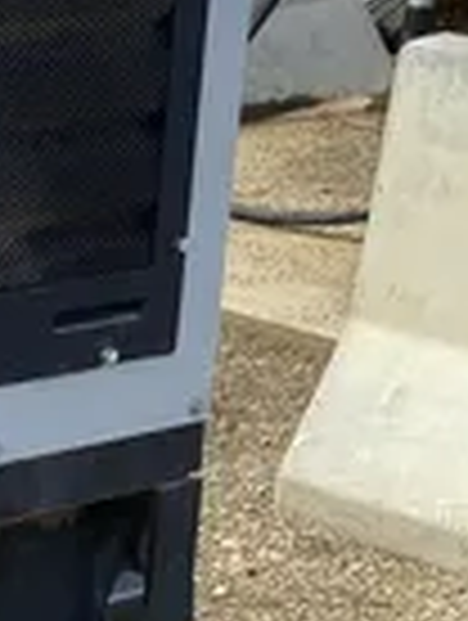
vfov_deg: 14.3
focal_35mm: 138
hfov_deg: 9.8
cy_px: 313
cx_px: -576
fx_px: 2480
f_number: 1.8
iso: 32
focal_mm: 4.25
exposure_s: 1/2315
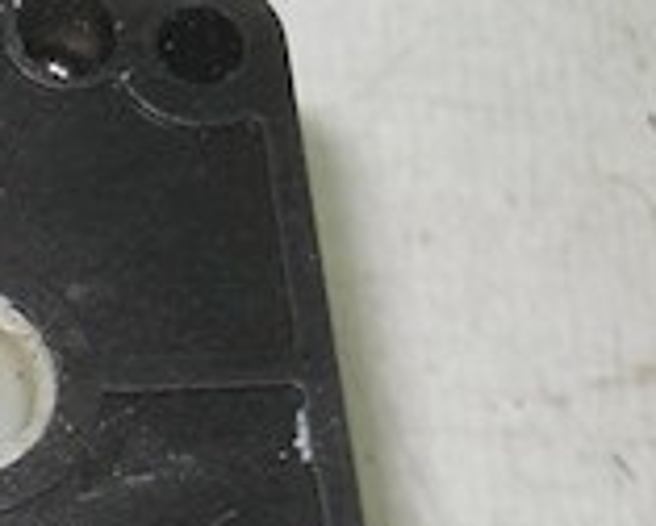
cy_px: 655
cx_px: -572
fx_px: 3169
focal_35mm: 163
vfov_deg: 9.4
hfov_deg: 11.0
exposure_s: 1/30
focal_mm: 6.72
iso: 80
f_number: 5.5
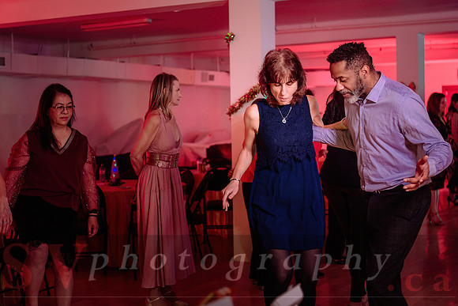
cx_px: 229
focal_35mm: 65
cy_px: 153
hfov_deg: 31.0
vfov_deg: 20.9
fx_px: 827
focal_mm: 65
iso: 1000
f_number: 3.5
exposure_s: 1/125
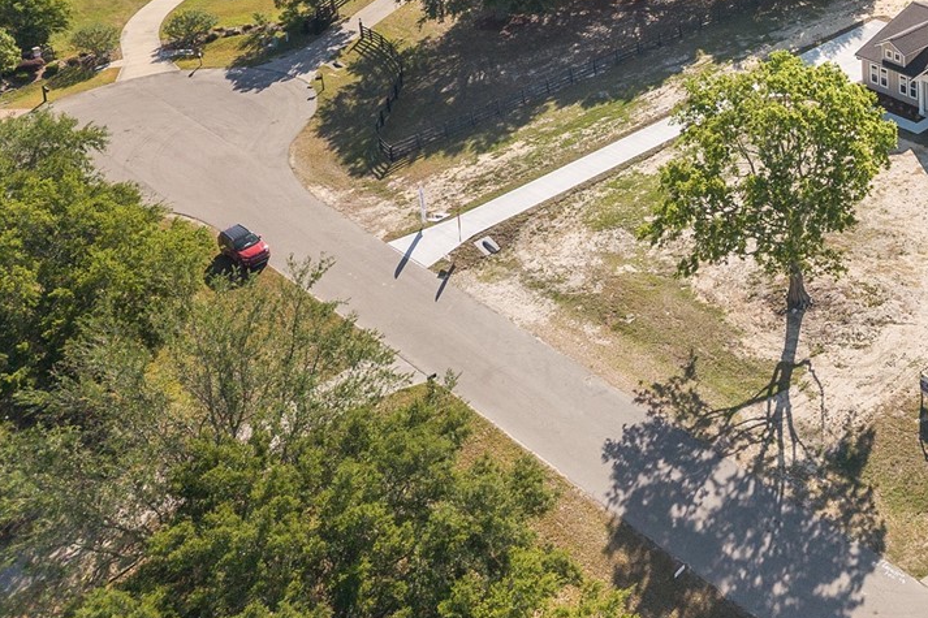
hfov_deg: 32.2
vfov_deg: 22.1
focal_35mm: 56
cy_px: -155
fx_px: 1443
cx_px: 976
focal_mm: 8.67
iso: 250
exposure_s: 1/5000
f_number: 1.8
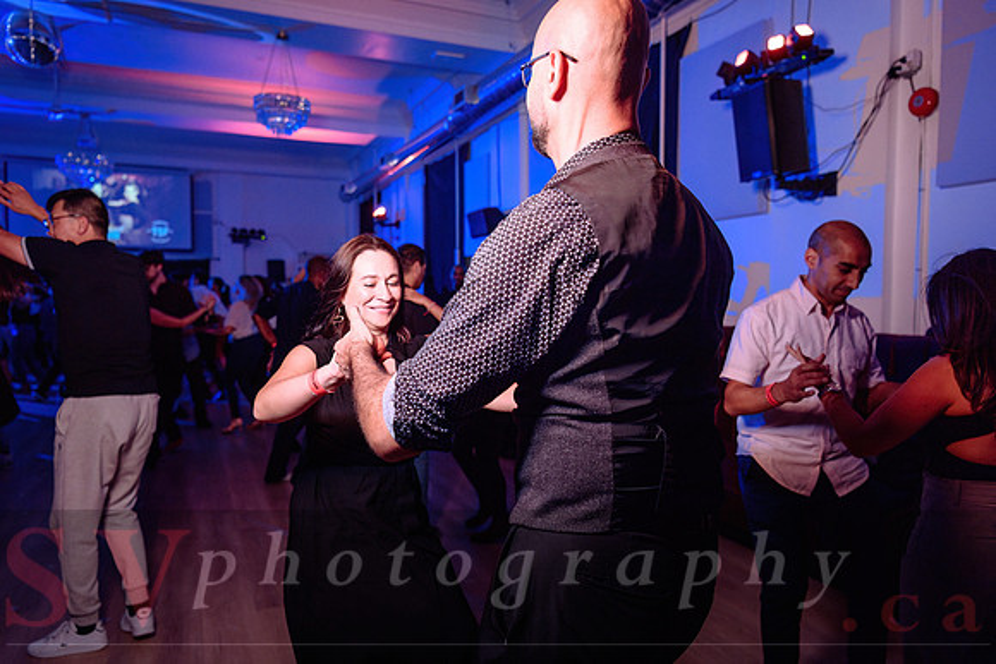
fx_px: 747
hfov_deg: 67.4
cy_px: 332
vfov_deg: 48.0
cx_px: 498
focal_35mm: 27
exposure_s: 1/50
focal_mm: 27
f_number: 3.2
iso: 800
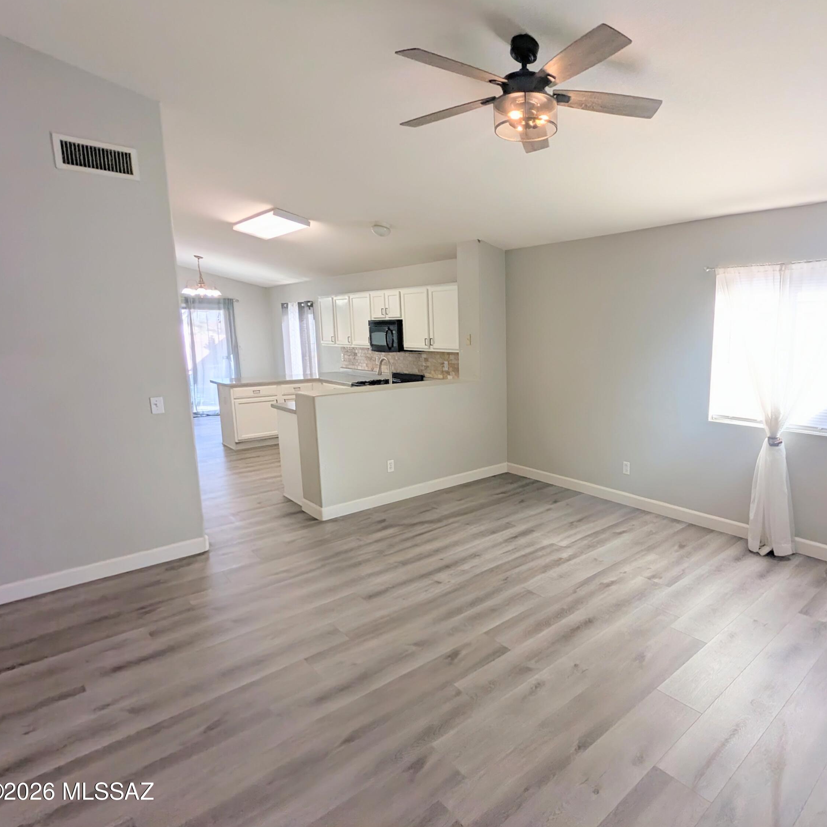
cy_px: 412
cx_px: 539
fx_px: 514
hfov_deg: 75.7
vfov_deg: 77.7
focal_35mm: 19
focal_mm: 2.35
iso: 64
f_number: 2.2
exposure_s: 1/120
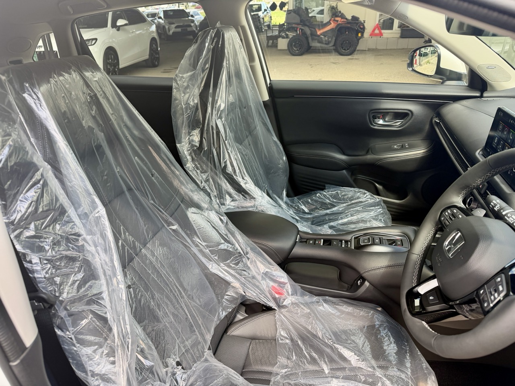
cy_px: 193
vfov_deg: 56.8
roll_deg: +0.2
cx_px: 258
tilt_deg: -27.0
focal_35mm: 24
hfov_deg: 71.6
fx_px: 357
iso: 80
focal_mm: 6.76
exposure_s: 1/327
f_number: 1.78
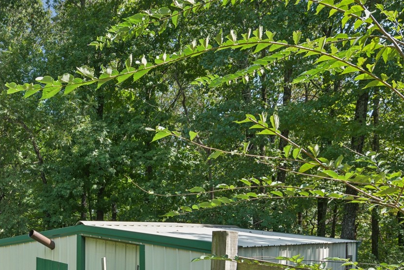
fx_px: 438
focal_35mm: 39
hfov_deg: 45.6
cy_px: 243
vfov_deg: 32.5
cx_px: 53
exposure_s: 1/400
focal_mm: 16
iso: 640
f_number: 8
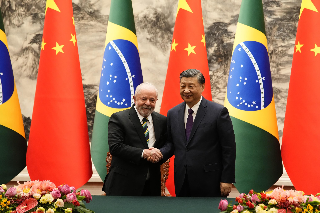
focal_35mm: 178
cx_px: 160
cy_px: 106
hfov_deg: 11.5
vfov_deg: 7.7
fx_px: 1582
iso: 3200
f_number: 5.6
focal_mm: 178
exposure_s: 1/250
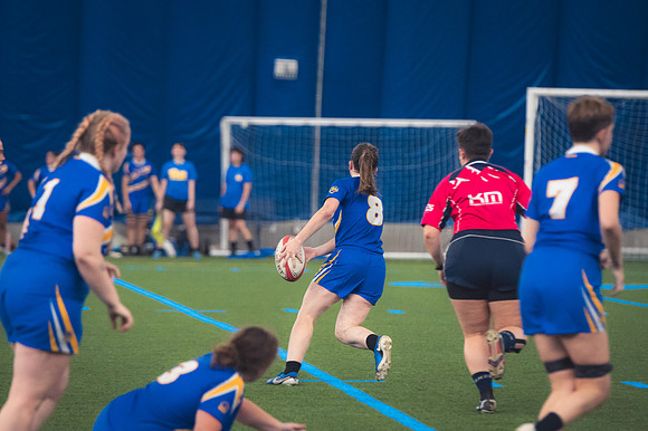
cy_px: 216
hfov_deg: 8.1
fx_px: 4587
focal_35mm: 255
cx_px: 324
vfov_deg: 5.4
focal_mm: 170
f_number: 2.8
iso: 3600
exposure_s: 1/320
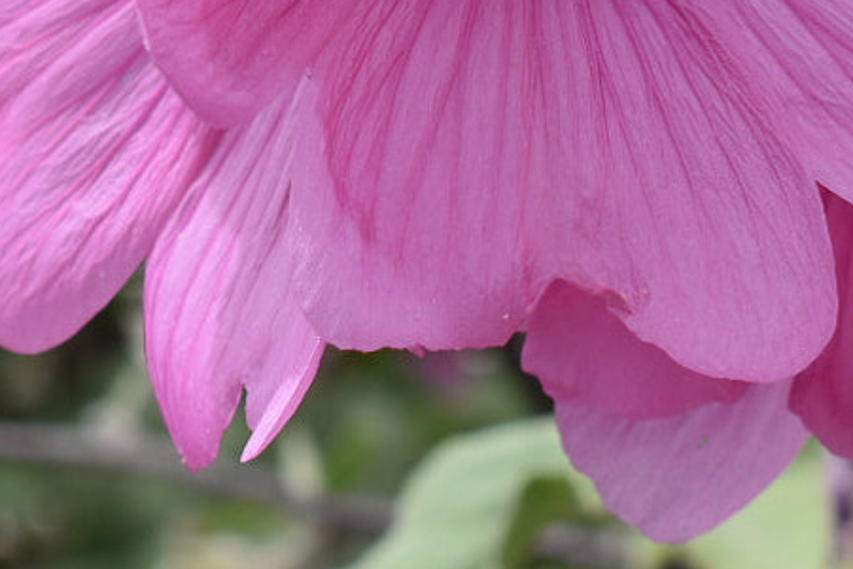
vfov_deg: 4.7
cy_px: -167
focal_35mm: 293
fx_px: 6939
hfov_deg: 7.0
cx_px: 594
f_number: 8
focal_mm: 55
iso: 250
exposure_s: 1/250
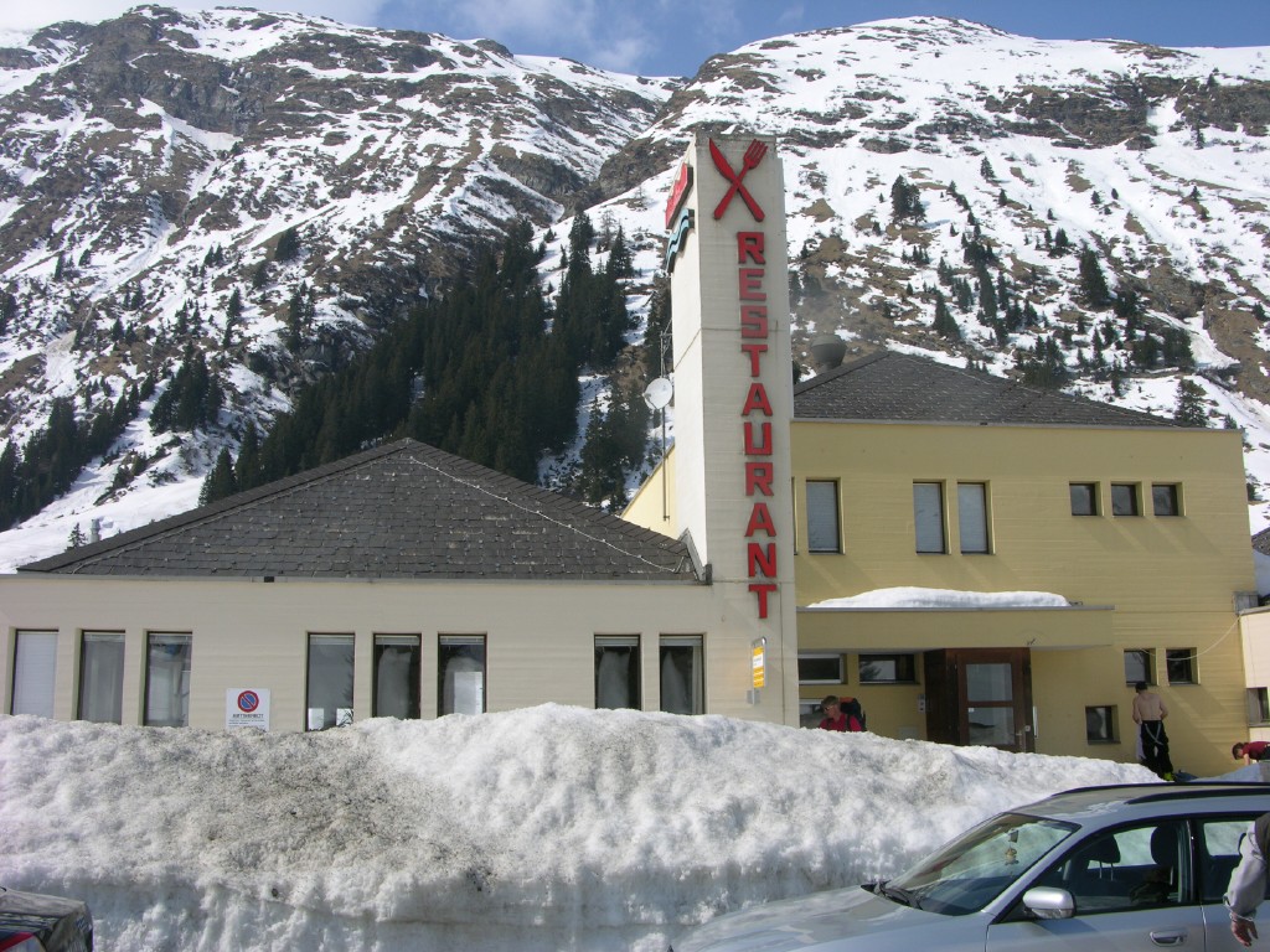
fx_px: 1284
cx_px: 635
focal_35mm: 35
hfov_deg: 52.6
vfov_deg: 40.7
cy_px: 476
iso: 50
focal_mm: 8.9
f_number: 7.1
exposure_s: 1/355
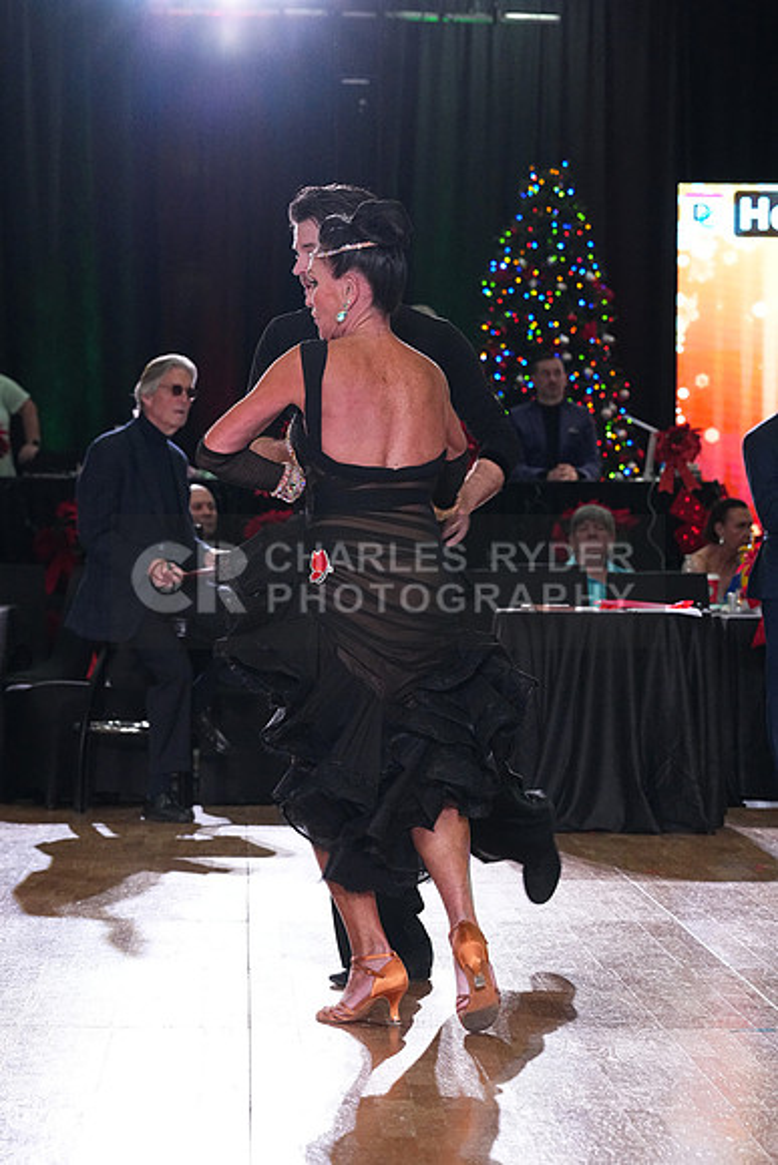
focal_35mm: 115
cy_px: 582
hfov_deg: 11.9
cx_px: 389
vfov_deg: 17.8
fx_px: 3725
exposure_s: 1/400
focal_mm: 115
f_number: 6.3
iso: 6400
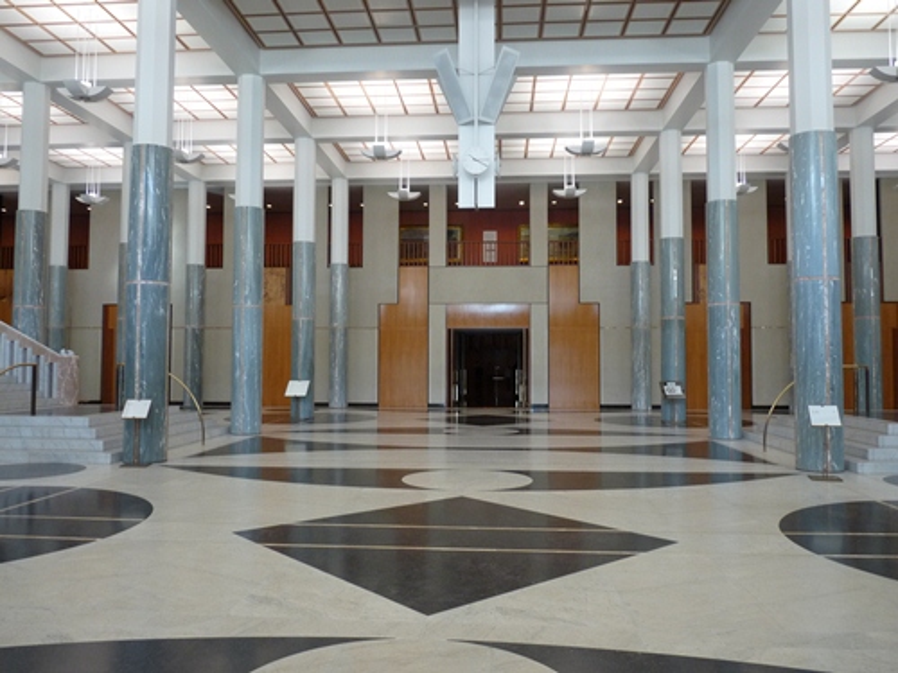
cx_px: 449
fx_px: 700
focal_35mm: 27
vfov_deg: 51.4
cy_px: 336
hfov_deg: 65.3
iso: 200
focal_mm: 4.8
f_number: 2.8
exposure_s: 1/30
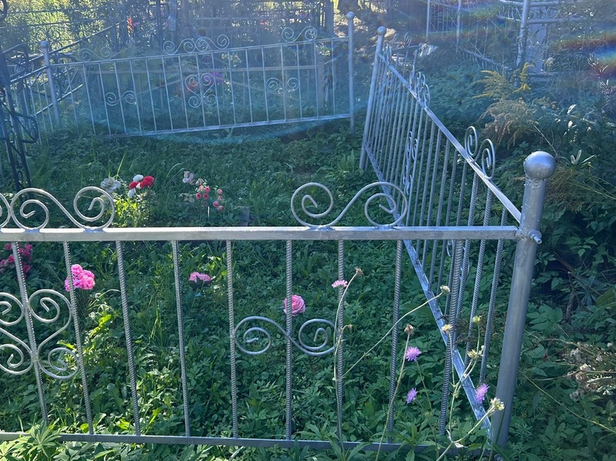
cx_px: 232
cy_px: 171
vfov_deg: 42.6
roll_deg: +2.4
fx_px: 587
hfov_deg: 54.7
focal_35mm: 33
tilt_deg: -19.4
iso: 50
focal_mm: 5.7
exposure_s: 1/476
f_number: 1.5
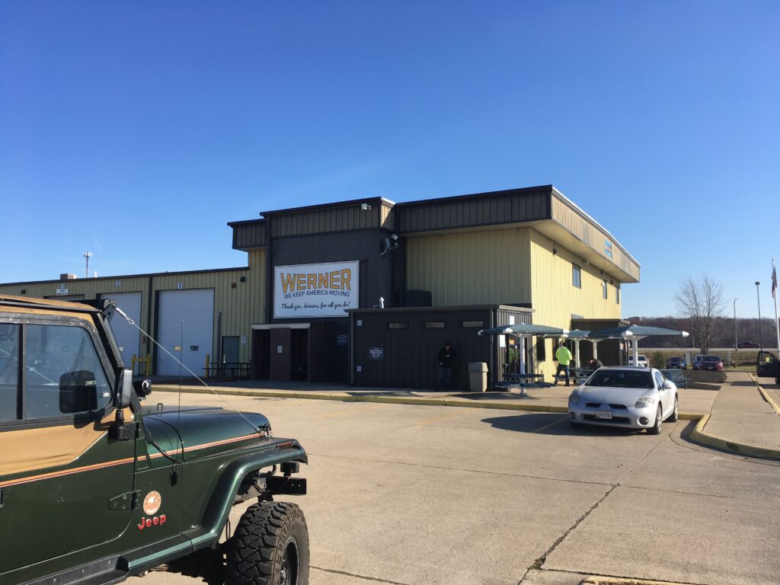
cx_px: 390
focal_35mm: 29
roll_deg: +0.3
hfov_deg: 61.7
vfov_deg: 48.2
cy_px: 292
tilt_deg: +5.9
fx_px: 653
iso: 25
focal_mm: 4.15
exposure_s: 1/1202
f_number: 2.2
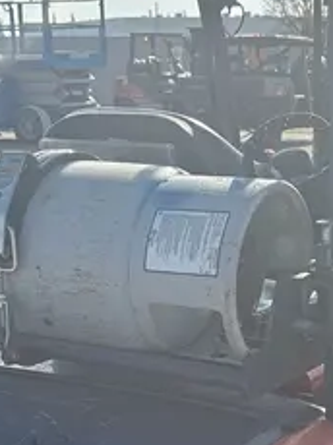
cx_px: 257
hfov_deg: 17.6
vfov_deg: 22.9
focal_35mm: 83
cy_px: 417
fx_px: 1067
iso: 50
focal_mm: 5.96
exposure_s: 1/3021
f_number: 1.6
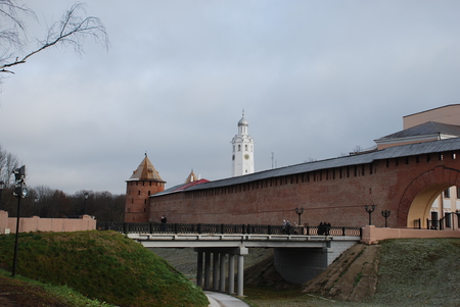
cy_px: 154
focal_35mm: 48
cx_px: 230
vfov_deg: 28.1
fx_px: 614
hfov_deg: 41.1
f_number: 6.3
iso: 100
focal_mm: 32
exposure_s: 1/160
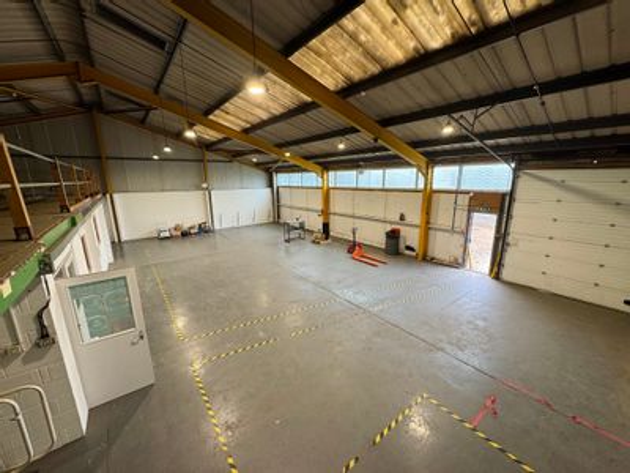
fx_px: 255
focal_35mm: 14
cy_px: 236
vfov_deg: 85.7
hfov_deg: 102.1
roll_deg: +0.7
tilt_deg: -13.0
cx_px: 315
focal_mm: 2.22
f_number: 2.2
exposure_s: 1/100
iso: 50
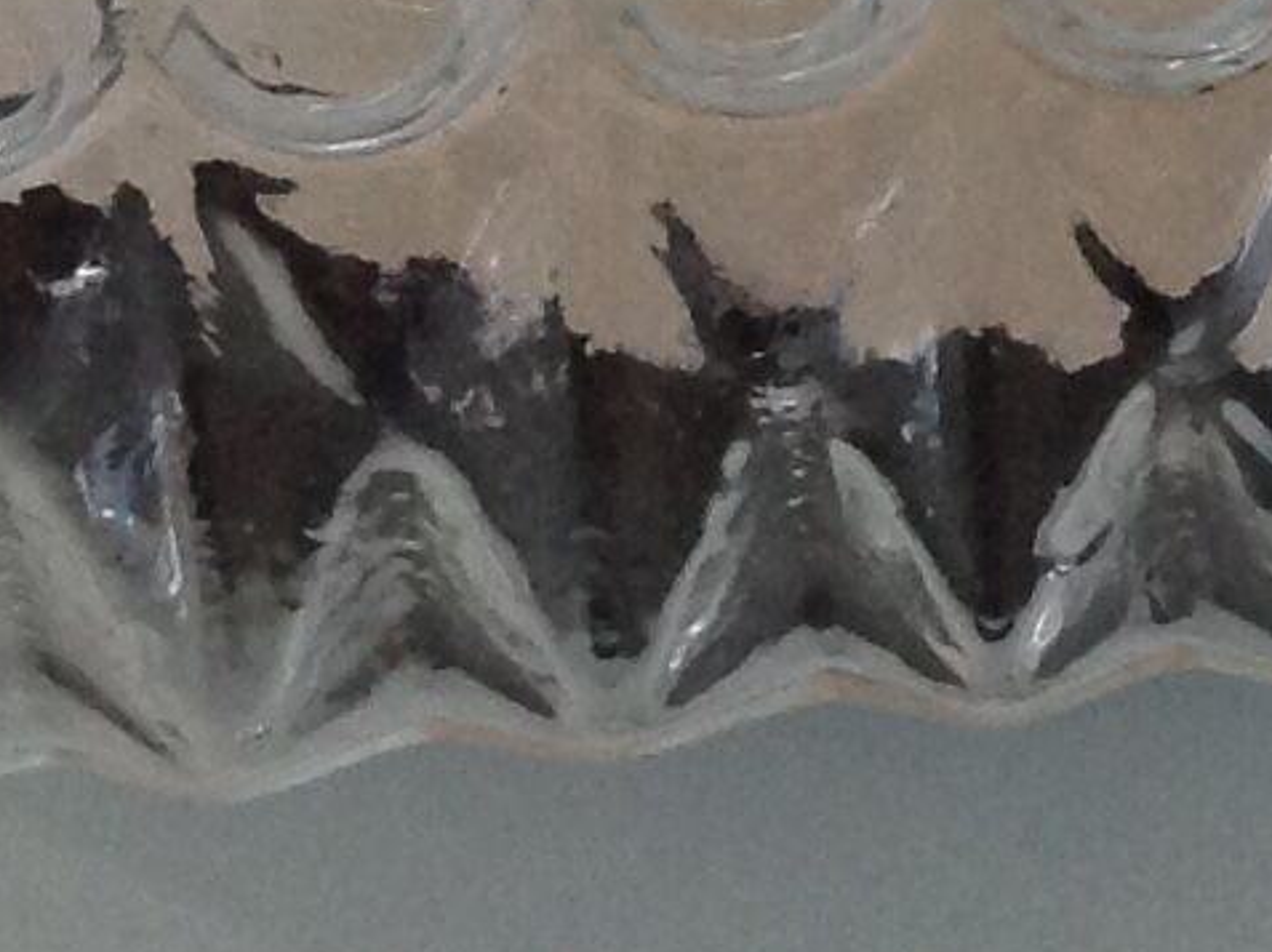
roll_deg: +0.8
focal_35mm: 190
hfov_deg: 10.4
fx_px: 6976
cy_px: -1211
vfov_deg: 7.4
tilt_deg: -39.6
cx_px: 1128
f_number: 2.4
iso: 100
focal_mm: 4.28
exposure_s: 1/15
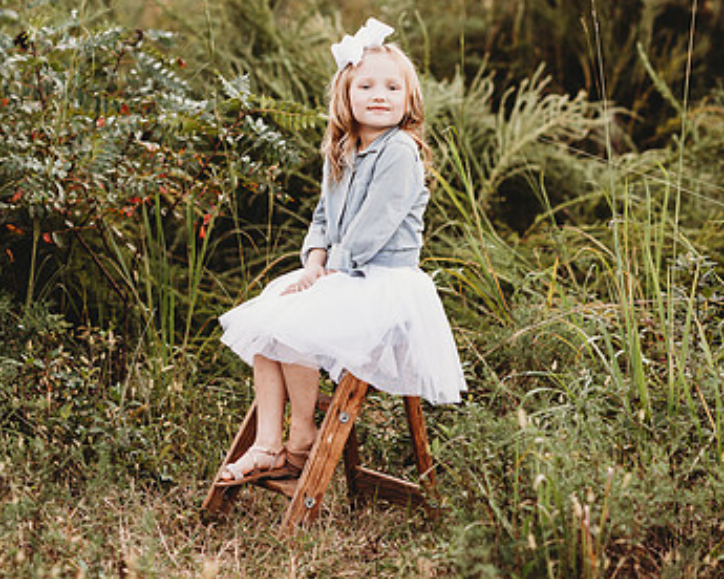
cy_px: 198
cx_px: 380
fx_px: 2871
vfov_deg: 11.5
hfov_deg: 14.4
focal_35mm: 134
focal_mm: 85
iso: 80
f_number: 2.2
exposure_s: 1/160
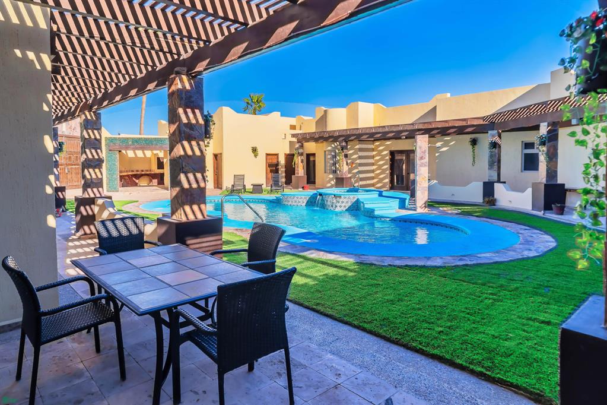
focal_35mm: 20
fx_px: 337
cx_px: 304
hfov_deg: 84.0
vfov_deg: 61.9
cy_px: 202
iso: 80
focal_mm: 20
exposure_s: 1/750
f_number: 5.6
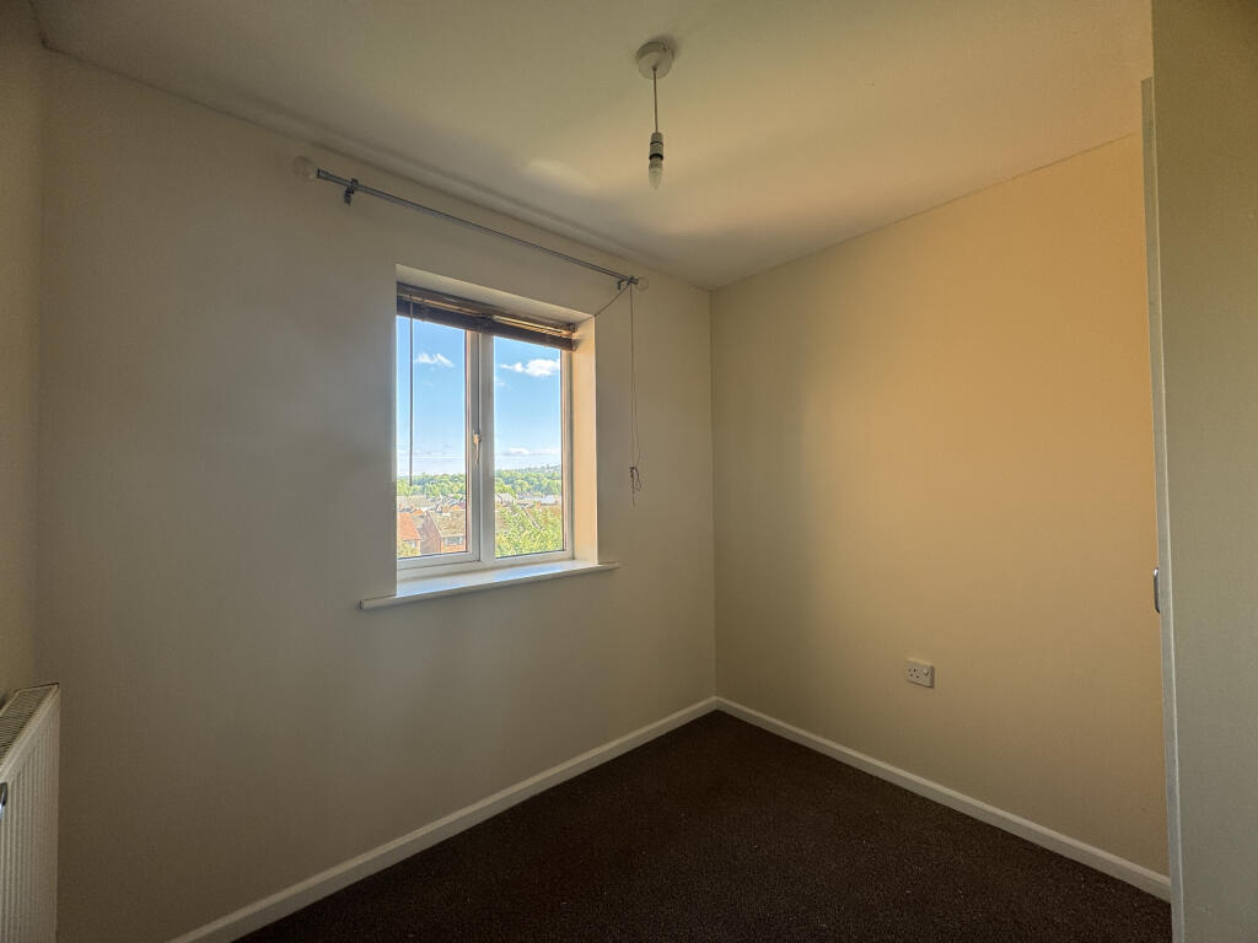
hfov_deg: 102.1
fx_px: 509
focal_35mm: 14
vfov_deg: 85.7
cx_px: 629
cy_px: 472
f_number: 2.2
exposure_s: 1/99
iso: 50
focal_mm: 2.22
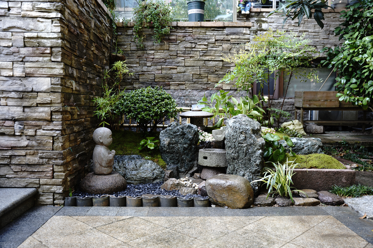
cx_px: 186
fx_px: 333
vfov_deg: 40.8
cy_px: 124
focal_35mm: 32
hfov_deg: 58.5
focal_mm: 32.2
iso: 50
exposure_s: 1/30
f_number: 2.8
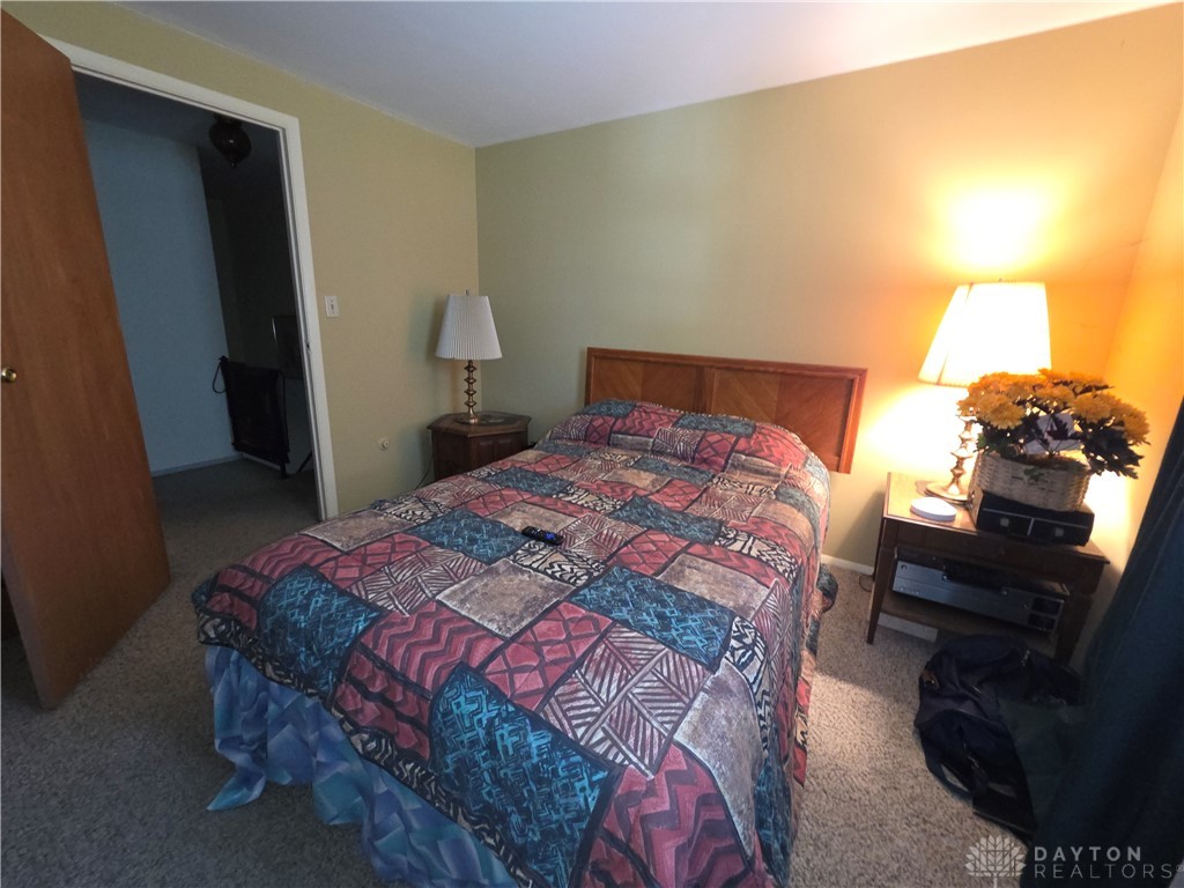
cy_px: 444
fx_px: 445
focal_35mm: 13
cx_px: 592
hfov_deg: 106.2
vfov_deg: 89.9
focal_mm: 2.2
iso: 250
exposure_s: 1/8
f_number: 2.2
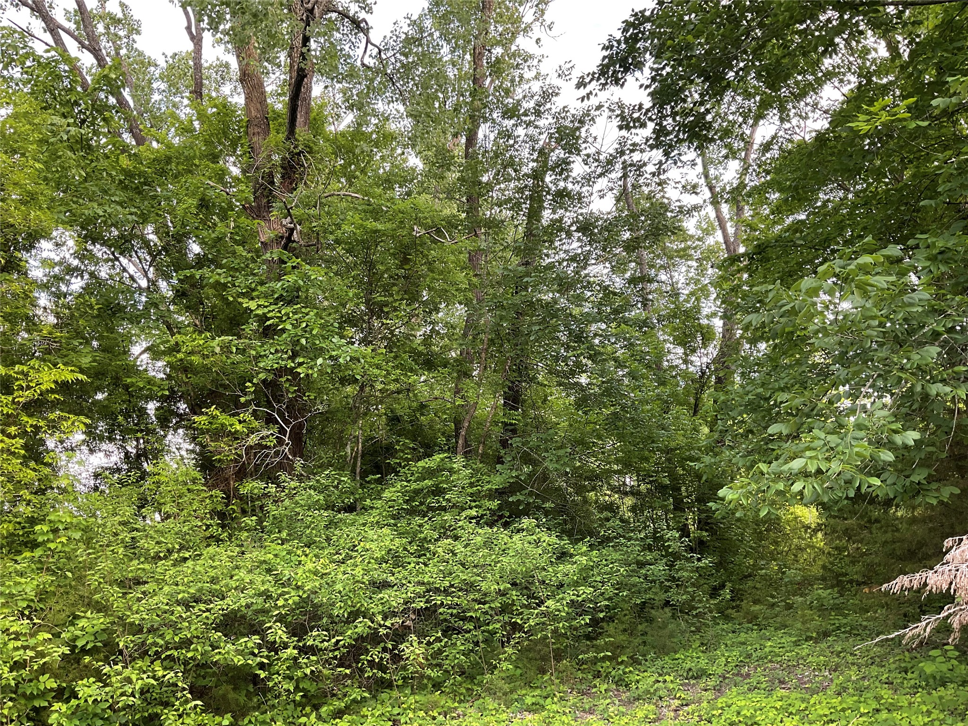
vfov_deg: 48.2
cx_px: 484
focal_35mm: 29
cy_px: 363
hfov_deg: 61.7
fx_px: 811
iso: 40
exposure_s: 1/120
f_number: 1.8
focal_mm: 3
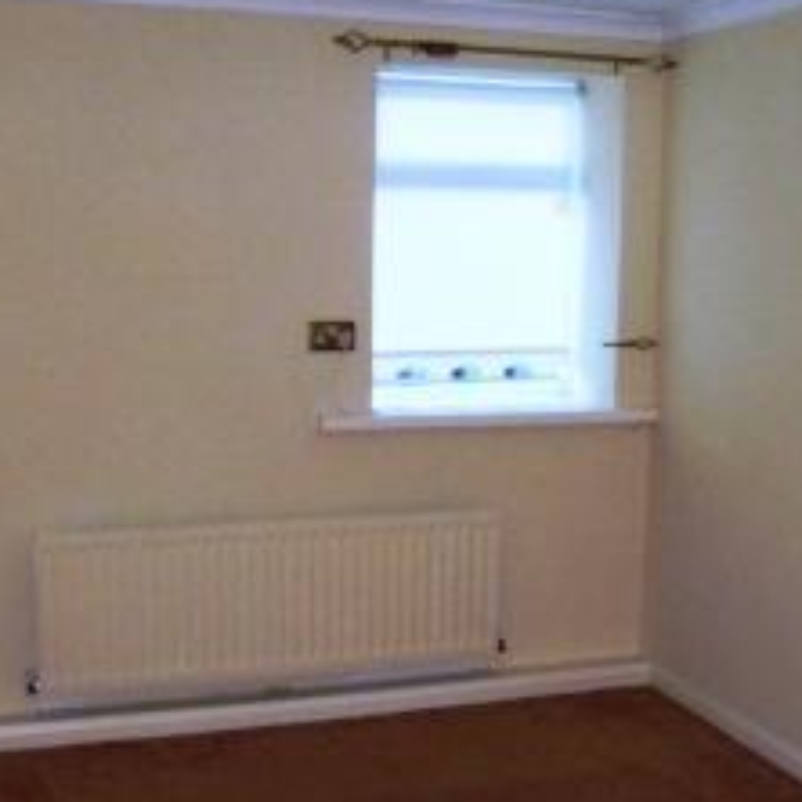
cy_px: 495
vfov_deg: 33.9
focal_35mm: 50
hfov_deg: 34.0
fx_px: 1311
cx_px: 430
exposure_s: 1/30
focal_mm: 5
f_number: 2.8
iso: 200
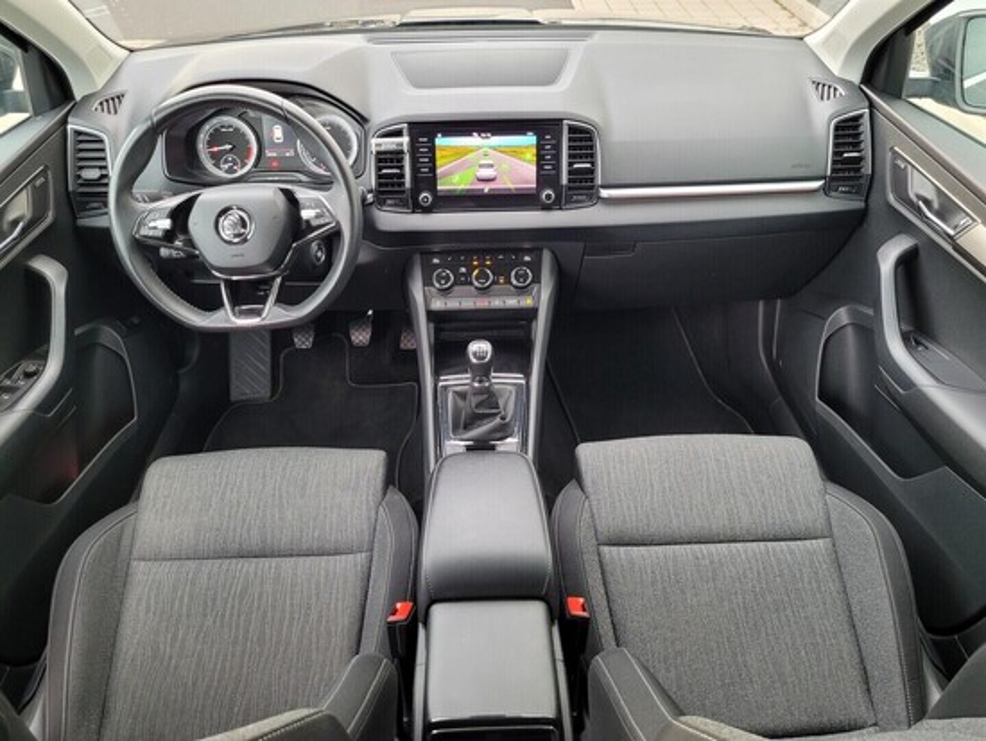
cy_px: 370
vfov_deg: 53.1
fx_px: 741
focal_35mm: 26
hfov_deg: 67.3
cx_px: 493
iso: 200
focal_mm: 5.4
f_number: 1.8
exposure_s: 1/50
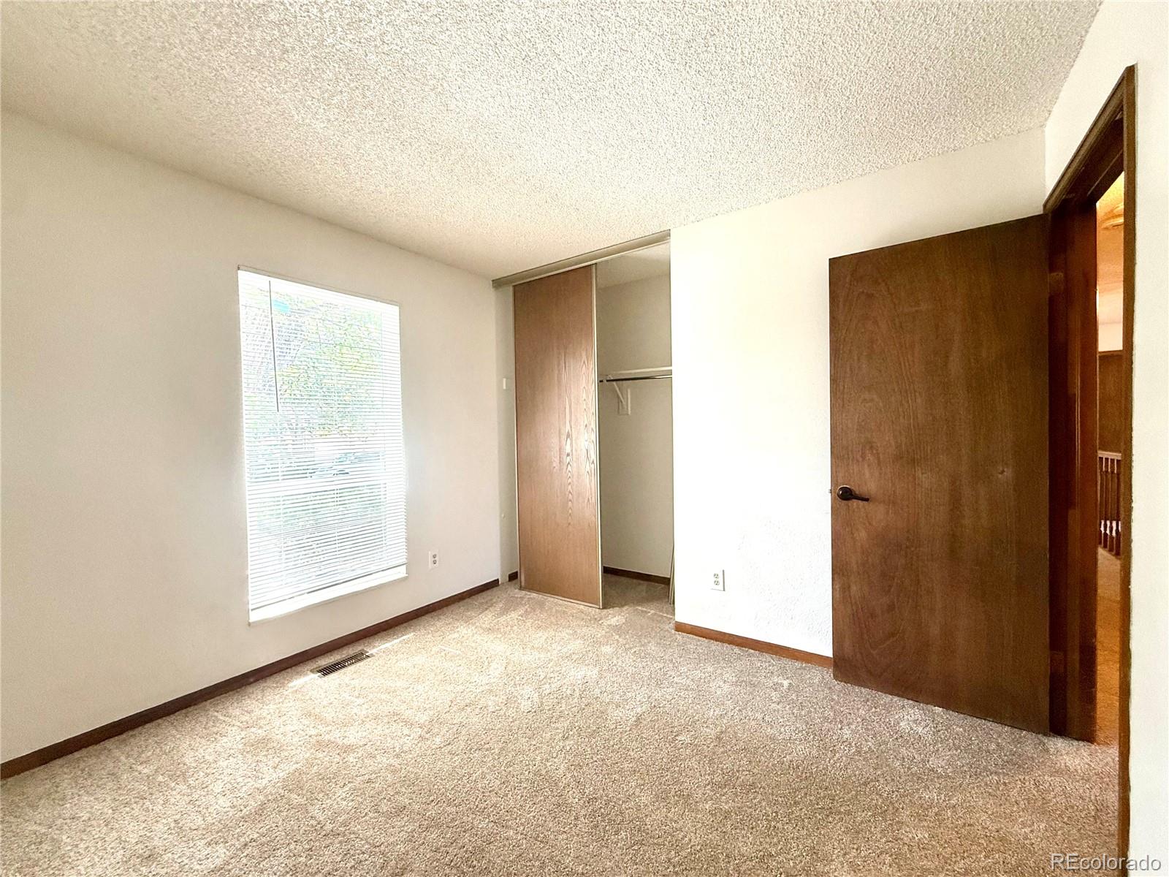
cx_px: 584
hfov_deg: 102.1
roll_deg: +0.3
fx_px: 473
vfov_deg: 85.7
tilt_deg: -1.0
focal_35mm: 14
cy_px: 438
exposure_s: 1/99
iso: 200
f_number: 2.2
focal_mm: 2.22
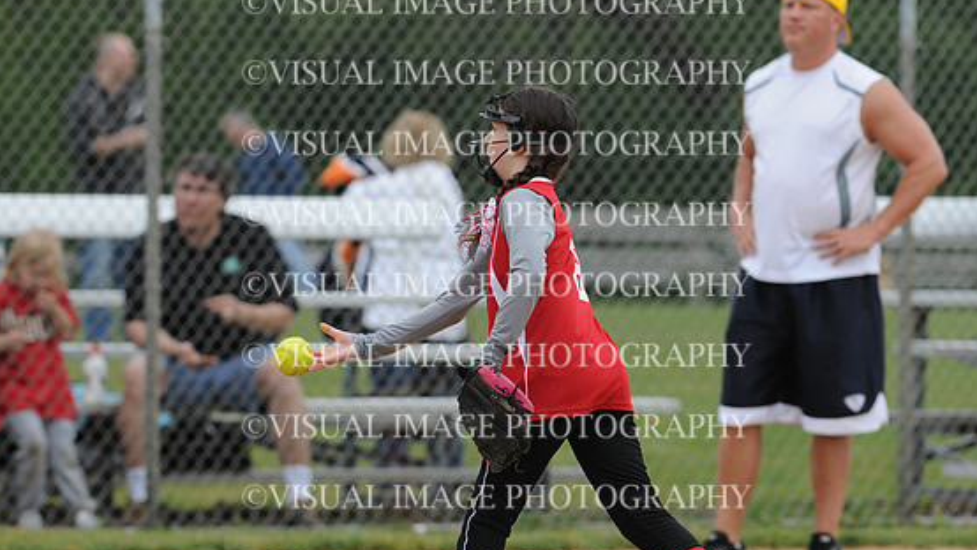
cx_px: 496
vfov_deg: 2.5
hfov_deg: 4.4
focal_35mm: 493
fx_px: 12775
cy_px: 320
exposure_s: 1/4000
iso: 640
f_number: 4.5
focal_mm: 300
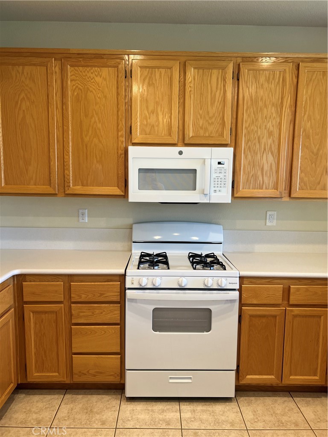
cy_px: 218
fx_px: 328
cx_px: 164
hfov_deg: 53.1
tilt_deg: -6.7
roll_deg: -1.1
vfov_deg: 67.3
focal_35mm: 26
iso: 64
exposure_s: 1/60
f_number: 1.5
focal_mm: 5.7
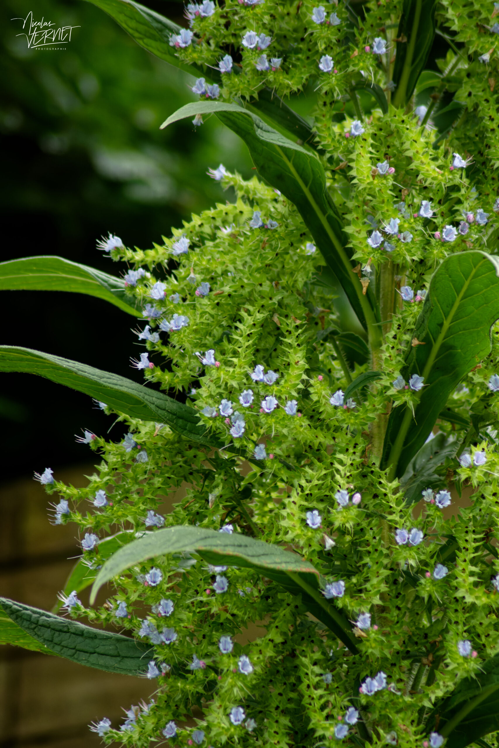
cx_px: 250
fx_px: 9354
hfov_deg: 3.1
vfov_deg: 4.6
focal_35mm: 450
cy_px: 374
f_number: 5.6
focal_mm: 300
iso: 3600
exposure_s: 1/1000
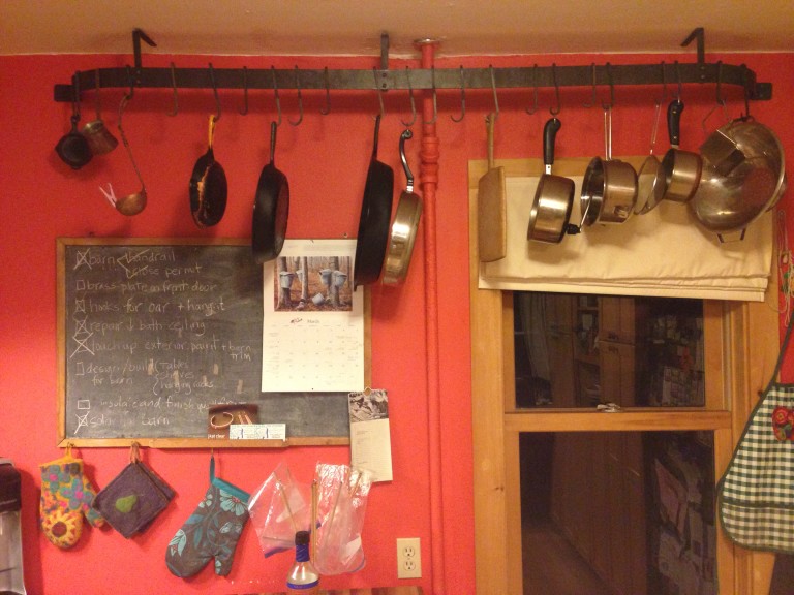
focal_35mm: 33
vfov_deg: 42.9
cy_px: 298
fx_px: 757
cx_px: 397
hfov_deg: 55.4
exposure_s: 1/15
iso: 400
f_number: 2.4
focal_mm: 4.12
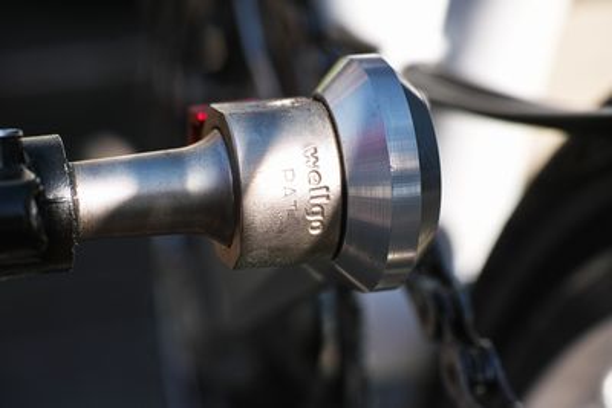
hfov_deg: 27.0
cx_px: 306
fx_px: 1275
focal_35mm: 75
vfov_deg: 18.2
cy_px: 204
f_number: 6.3
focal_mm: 50
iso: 100
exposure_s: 1/200
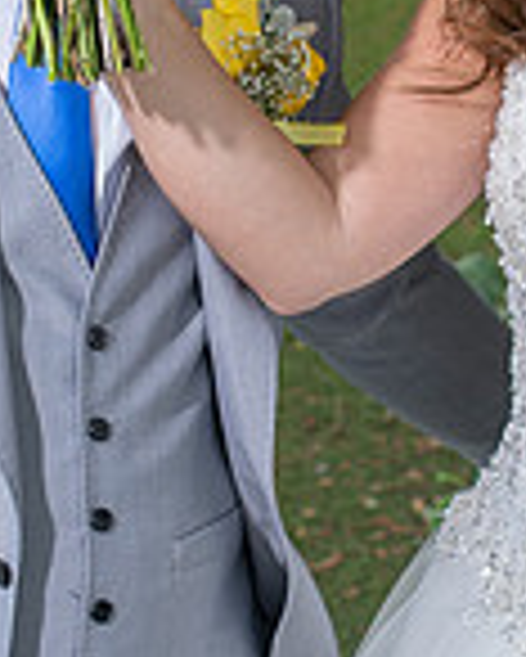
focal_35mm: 185
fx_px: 3596
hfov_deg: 8.4
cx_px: 269
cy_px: 134
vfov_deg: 10.4
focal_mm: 35
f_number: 3.5
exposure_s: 1/160
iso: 100
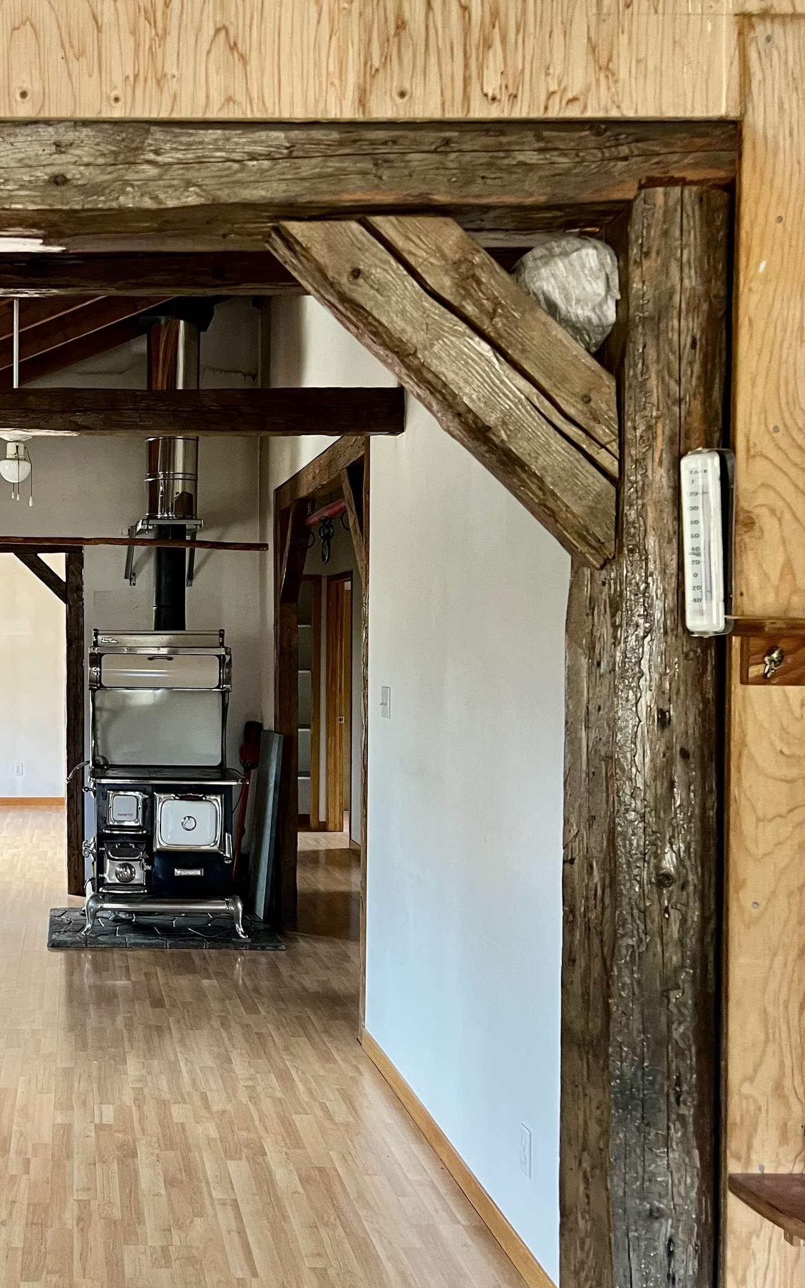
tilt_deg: -2.1
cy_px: 646
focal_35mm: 37
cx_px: 59
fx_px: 1299
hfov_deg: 32.5
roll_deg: -1.0
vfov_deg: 52.7
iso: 250
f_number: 1.5
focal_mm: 5.7
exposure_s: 1/60
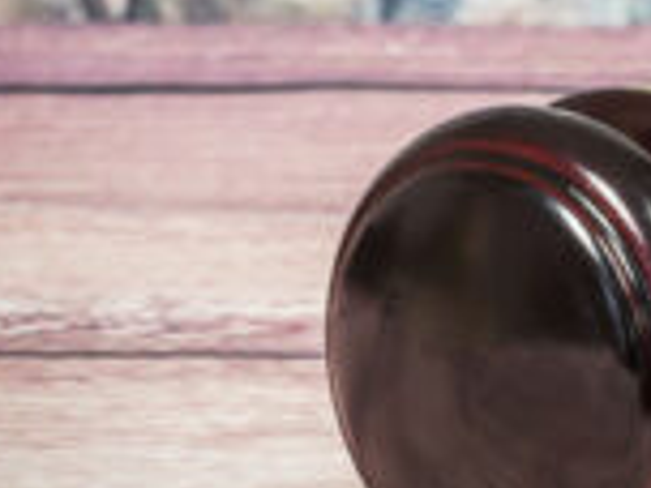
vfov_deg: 5.7
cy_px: -118
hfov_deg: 7.5
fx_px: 4908
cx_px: 947
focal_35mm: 261
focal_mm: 50
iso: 200
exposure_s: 1/1.25
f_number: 18
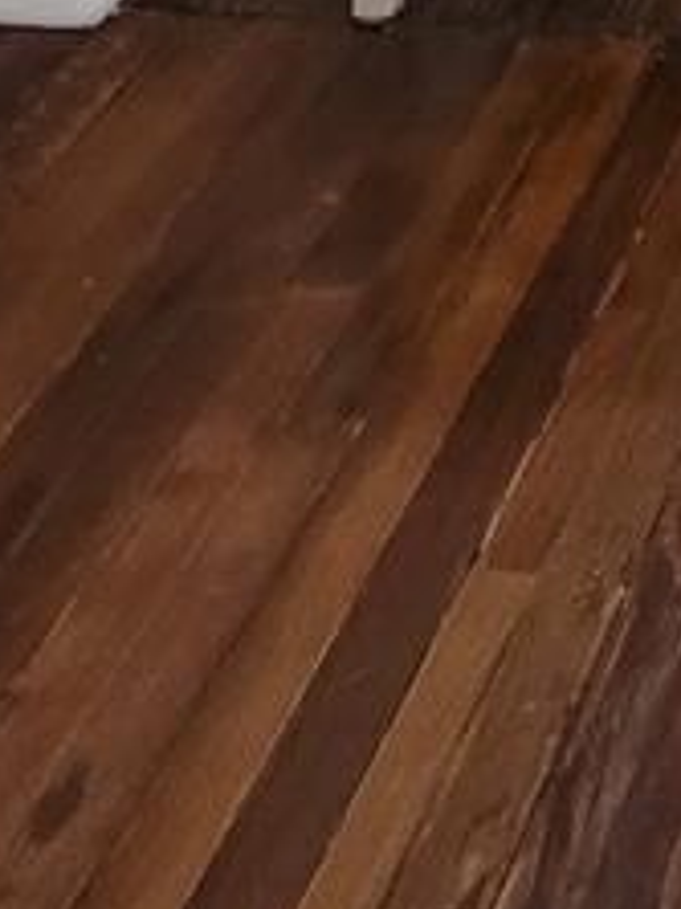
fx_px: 1838
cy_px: -1451
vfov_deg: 13.8
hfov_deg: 14.8
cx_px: 1554
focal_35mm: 70
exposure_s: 1/60
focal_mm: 2.2
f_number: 2.2
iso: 160
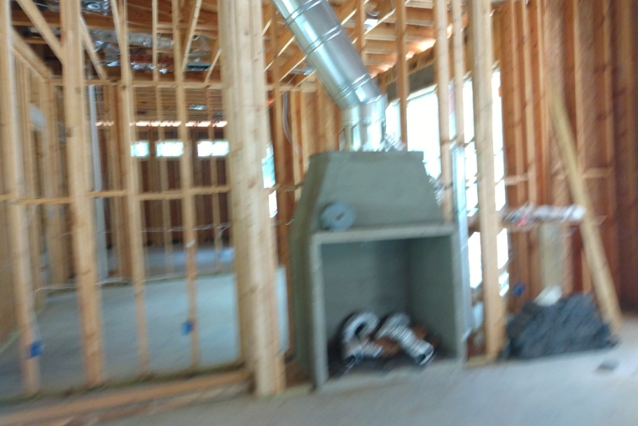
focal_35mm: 21
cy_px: 198
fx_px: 372
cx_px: 317
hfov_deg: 81.2
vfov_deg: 59.5
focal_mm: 3.54
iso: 391
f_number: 2
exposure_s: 1/30
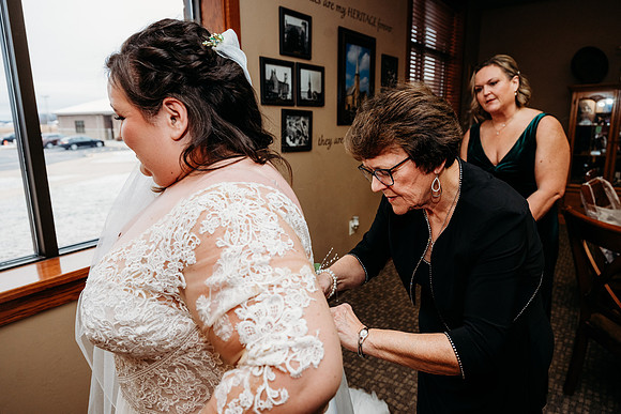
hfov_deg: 73.7
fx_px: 414
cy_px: 207
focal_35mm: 24
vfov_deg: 53.2
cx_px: 310
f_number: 4.5
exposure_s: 1/200
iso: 1250
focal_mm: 24
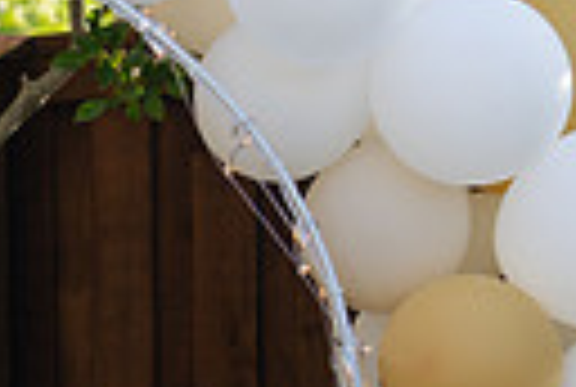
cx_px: -171
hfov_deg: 6.5
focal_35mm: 316
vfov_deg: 4.3
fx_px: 5068
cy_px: 785
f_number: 3.5
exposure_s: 1/320
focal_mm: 70
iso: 100
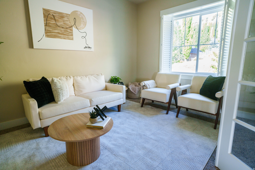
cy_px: 85
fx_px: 142
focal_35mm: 20
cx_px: 128
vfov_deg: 61.9
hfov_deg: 84.0
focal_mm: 20
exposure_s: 1/40
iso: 320
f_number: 5.6
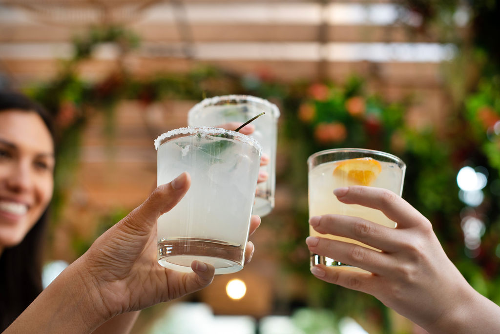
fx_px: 695
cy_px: 167
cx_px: 250
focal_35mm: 50
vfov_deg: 27.0
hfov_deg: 39.6
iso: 400
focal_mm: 50
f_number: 3.2
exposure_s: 1/125
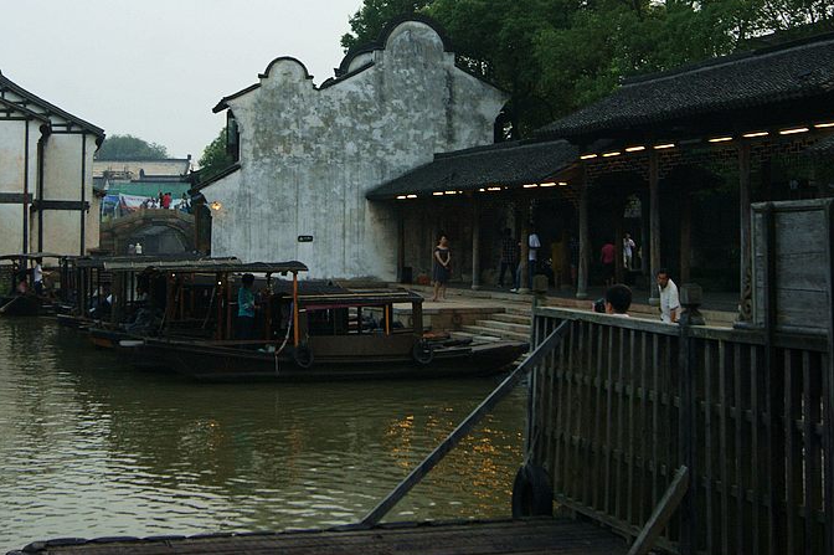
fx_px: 1482
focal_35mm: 64
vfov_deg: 21.0
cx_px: 334
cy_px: 135
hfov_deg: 31.4
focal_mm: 28
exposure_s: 1/60
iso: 100
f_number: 7.1
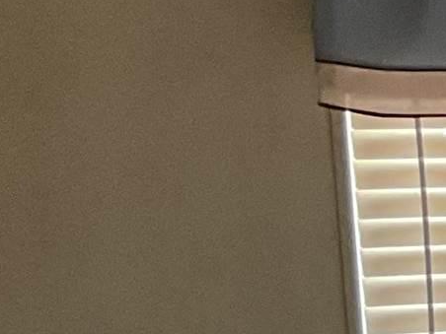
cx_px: 1351
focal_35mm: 197
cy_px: 444
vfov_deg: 7.5
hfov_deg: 8.4
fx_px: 2538
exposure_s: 1/60
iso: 64
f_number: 1.8
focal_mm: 3
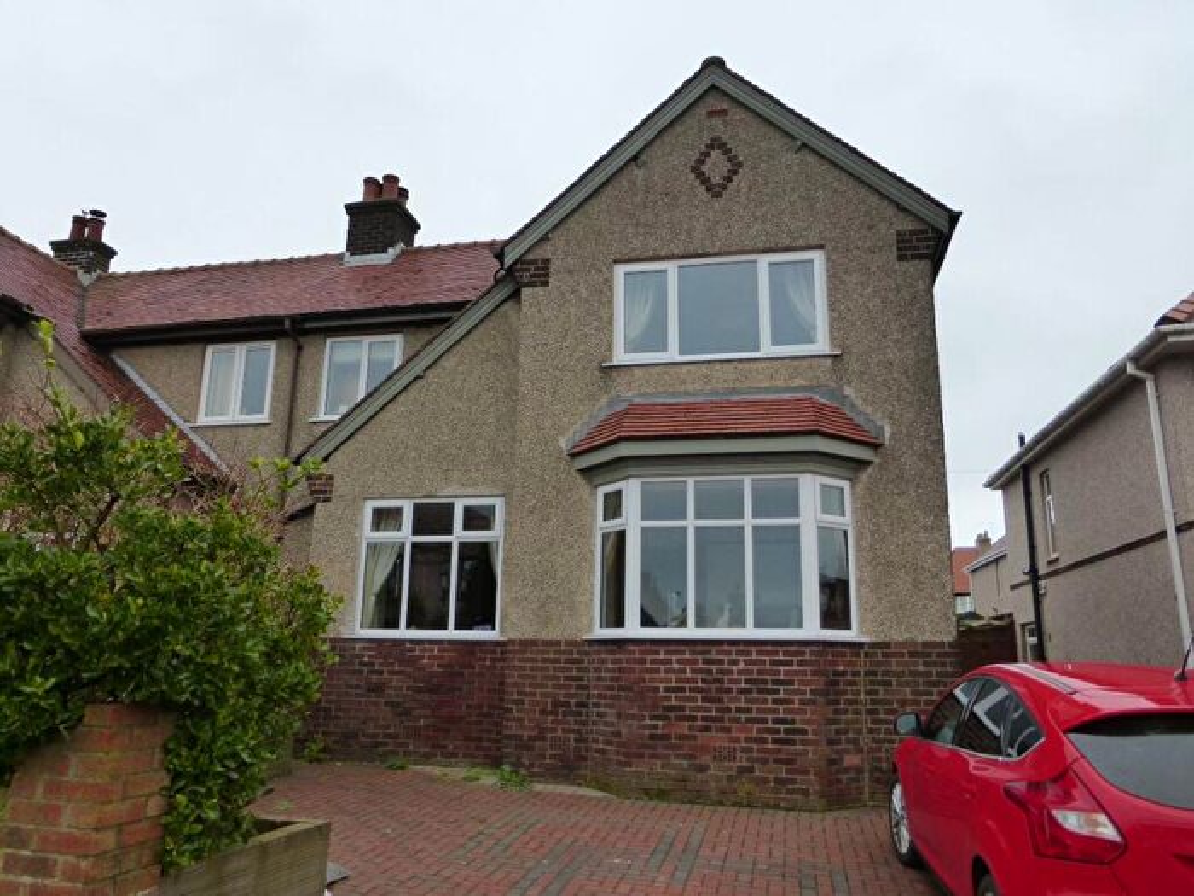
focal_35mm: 25
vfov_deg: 54.9
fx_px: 862
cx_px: 597
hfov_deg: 69.4
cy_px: 448
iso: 200
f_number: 3.3
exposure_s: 1/320
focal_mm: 4.3
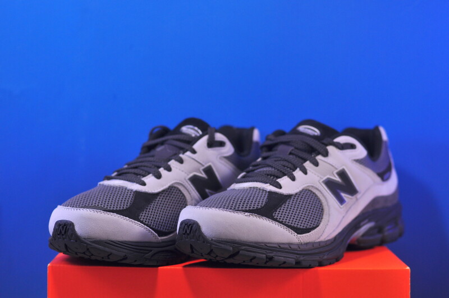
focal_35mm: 75
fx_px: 934
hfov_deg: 27.0
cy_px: 149
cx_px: 224
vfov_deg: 18.1
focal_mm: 50
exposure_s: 1/320
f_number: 2.5
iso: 250
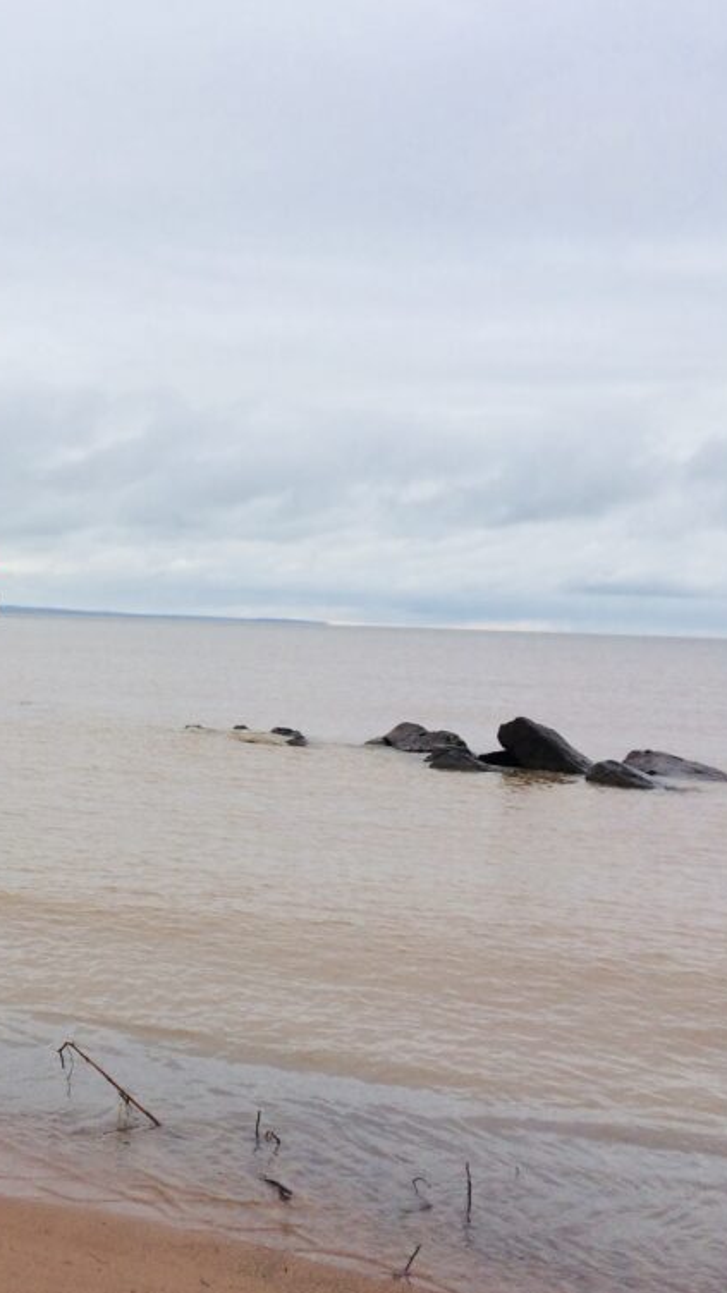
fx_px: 1474
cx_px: -48
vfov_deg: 47.4
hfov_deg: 25.9
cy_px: 645
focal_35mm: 43
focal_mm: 4.15
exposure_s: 1/519
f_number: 2.2
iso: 32
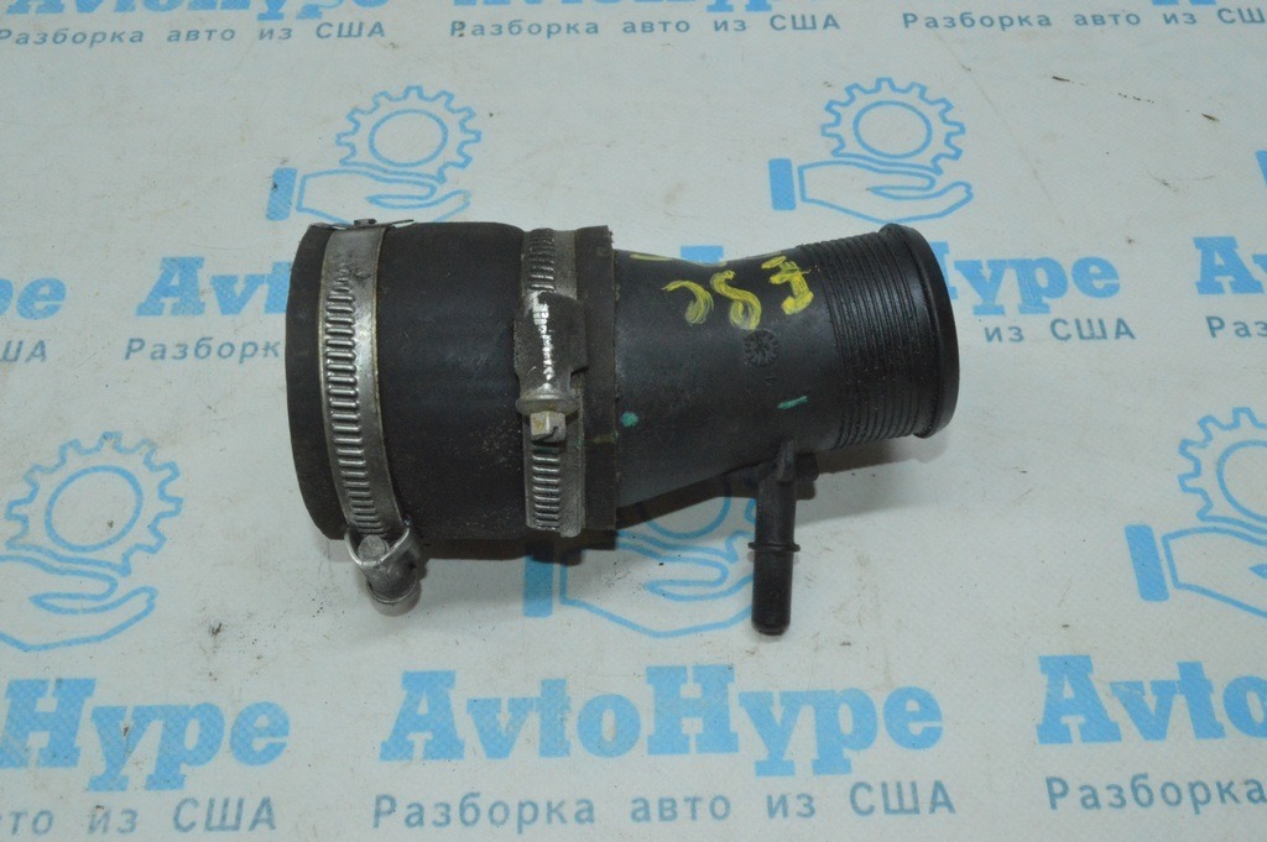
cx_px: 634
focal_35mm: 33
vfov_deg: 39.9
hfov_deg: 57.3
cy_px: 421
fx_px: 1160
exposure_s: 1/40
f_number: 25
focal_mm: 22
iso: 4500
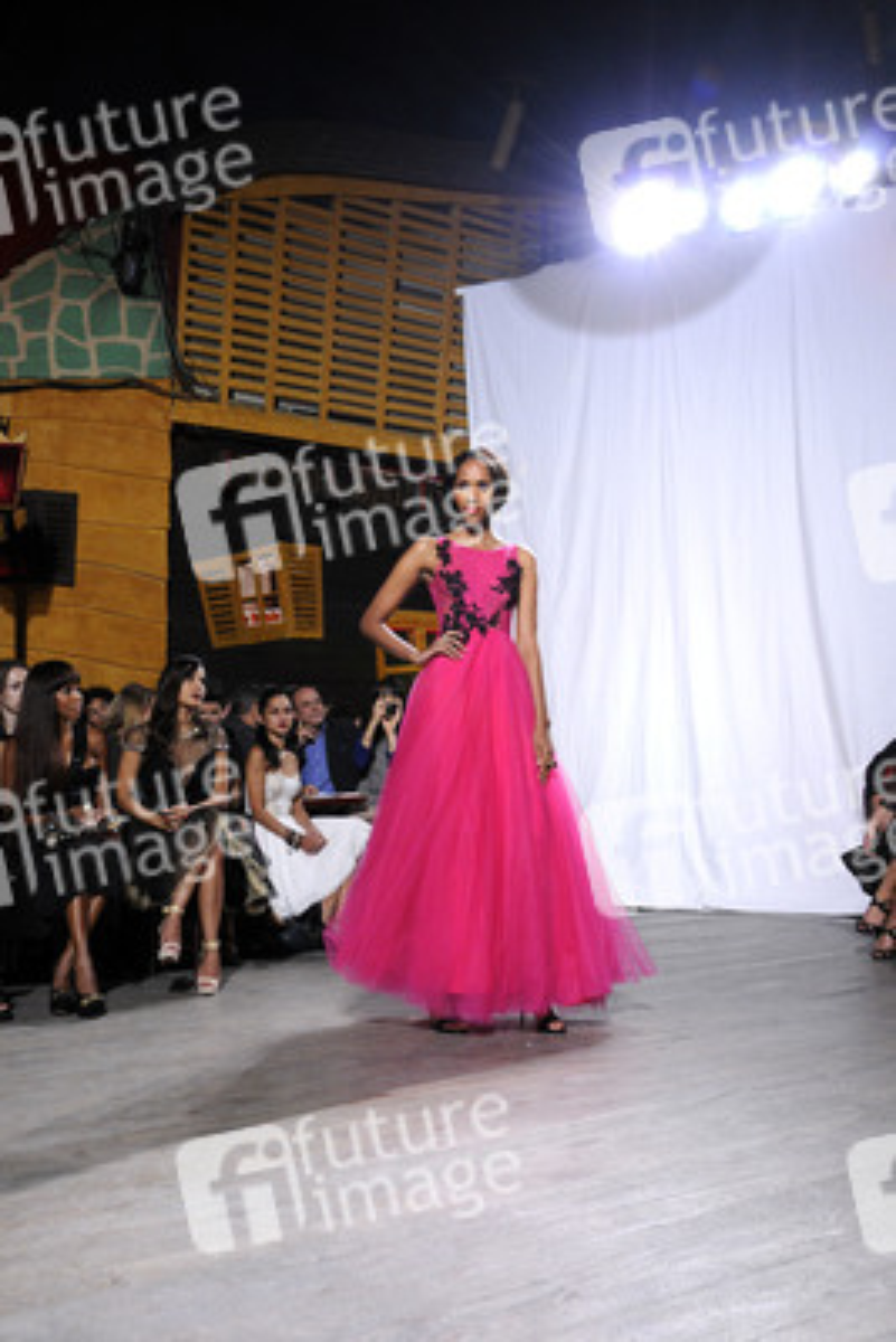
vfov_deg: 53.1
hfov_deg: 36.9
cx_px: 448
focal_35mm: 36
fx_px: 1343
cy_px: 671
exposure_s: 1/400
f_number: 5.6
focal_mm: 24
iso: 1000
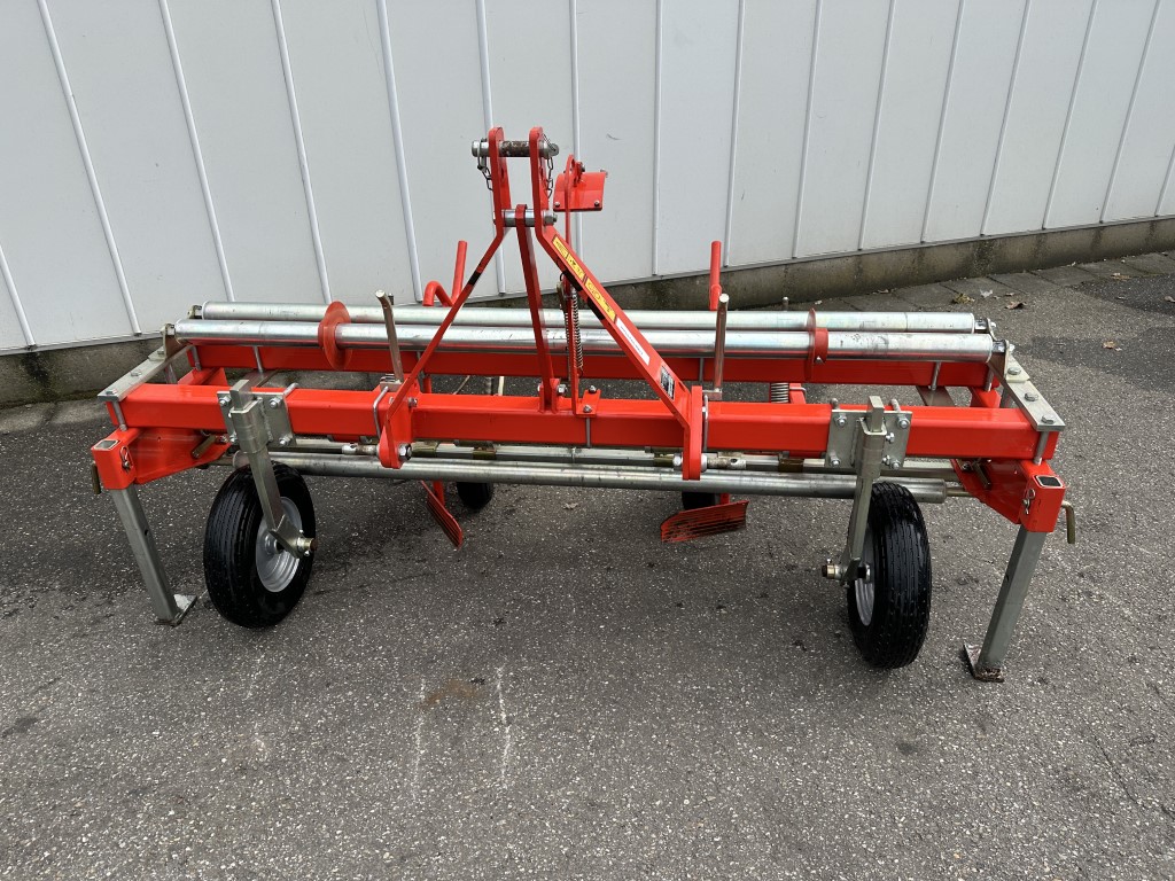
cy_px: 440
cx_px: 588
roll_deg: +1.1
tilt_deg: -27.9
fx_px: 815
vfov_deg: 56.8
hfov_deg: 71.6
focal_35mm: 24
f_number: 1.78
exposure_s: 1/2028
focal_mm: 6.86
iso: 80
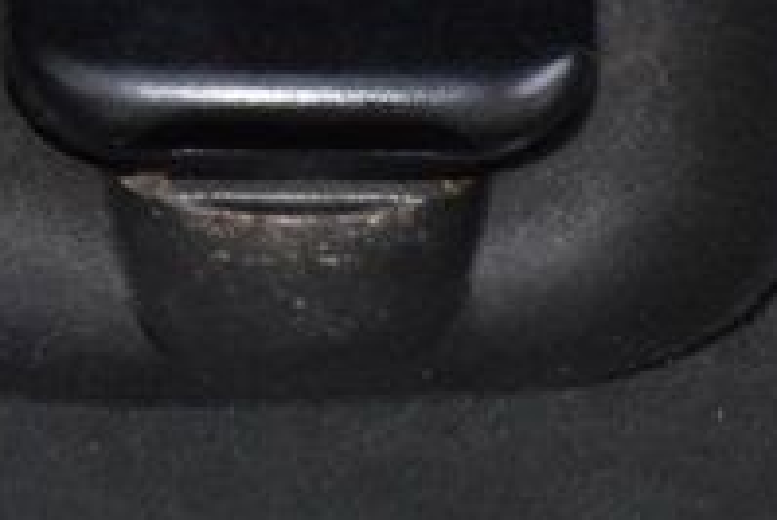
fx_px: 9148
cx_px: 1609
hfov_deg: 4.8
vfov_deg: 3.3
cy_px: 106
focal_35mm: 424
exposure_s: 1/30
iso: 1400
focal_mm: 55
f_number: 5.6
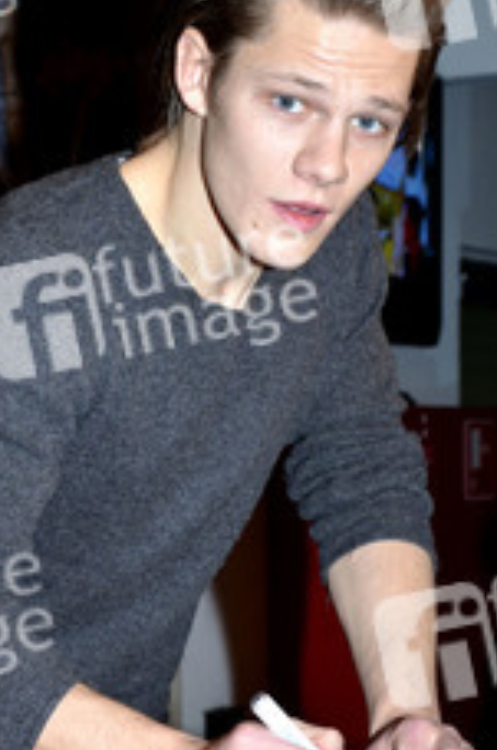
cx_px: 242
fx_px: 2080
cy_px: 467
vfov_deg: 20.4
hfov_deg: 13.6
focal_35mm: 100
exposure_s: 1/200
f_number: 5.6
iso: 400
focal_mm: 38
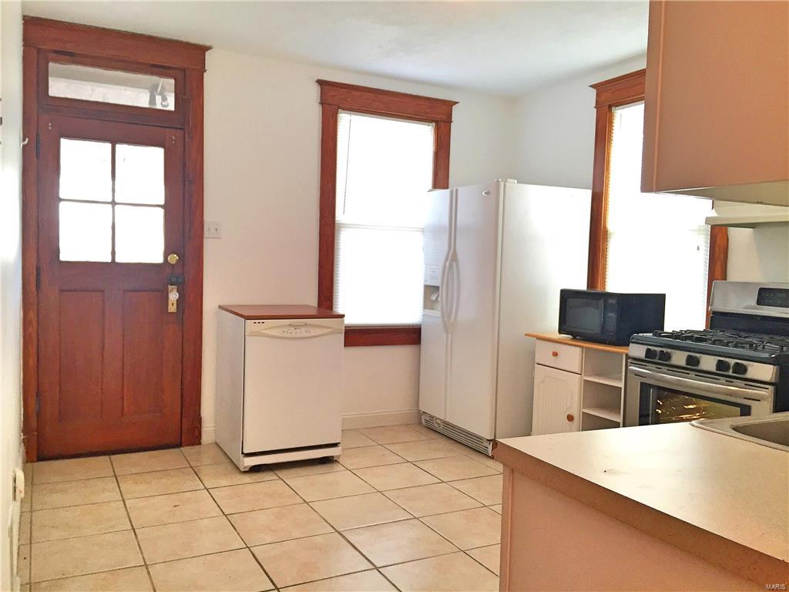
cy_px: 296
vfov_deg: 48.2
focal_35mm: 29
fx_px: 661
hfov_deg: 61.7
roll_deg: -0.9
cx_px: 394
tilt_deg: -2.4
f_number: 2.2
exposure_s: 1/30
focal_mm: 4.15
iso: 40
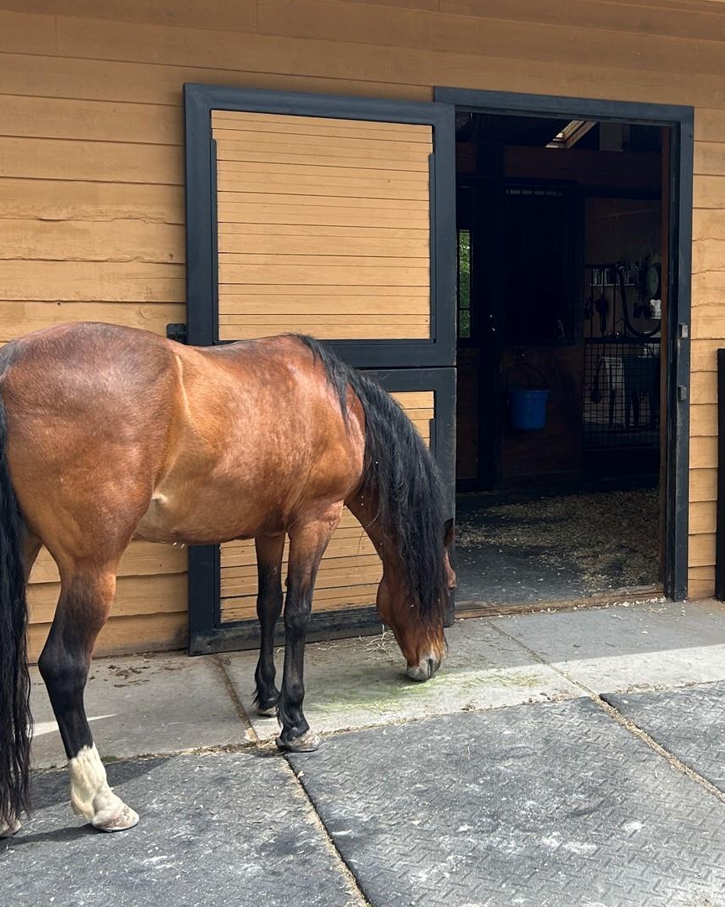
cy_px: 355
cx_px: 579
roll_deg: -1.0
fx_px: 1288
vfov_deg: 38.6
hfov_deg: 30.7
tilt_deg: -2.6
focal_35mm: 48
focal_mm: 5.7
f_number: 1.5
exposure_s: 1/1869
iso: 50
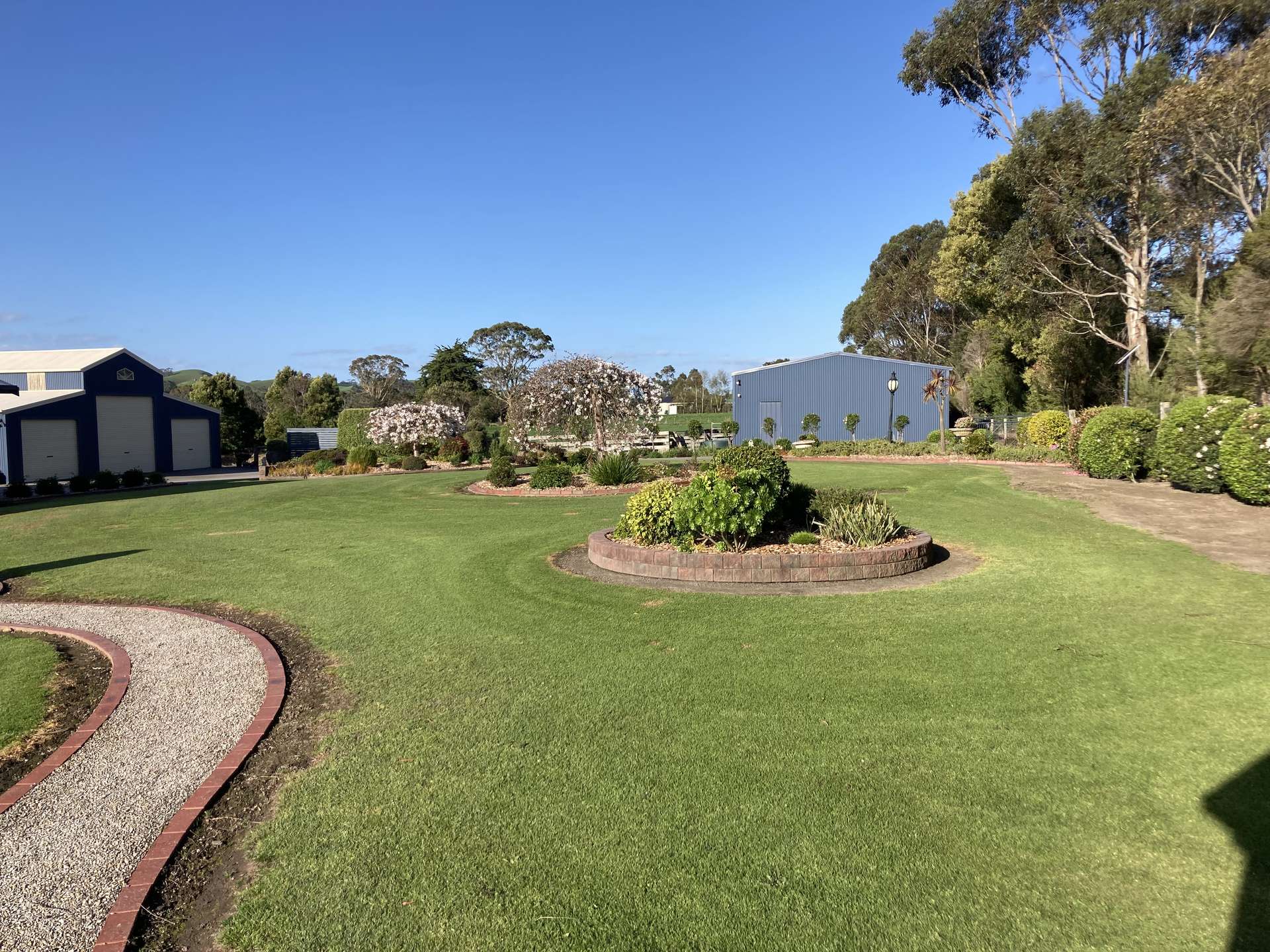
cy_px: 476
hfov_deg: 63.4
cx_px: 635
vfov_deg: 49.7
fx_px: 1027
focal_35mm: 28
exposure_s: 1/1656
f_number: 1.8
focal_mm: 3.99
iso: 20
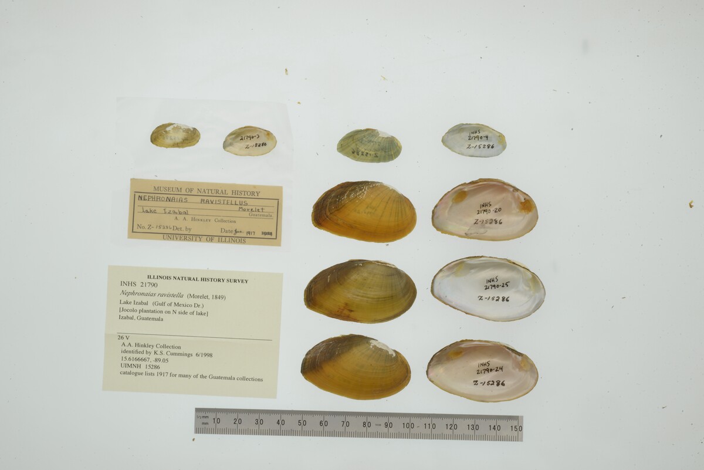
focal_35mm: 60
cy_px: 235
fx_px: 1174
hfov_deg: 33.4
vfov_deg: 22.6
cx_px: 352
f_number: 32
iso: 100
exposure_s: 1/10
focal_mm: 60
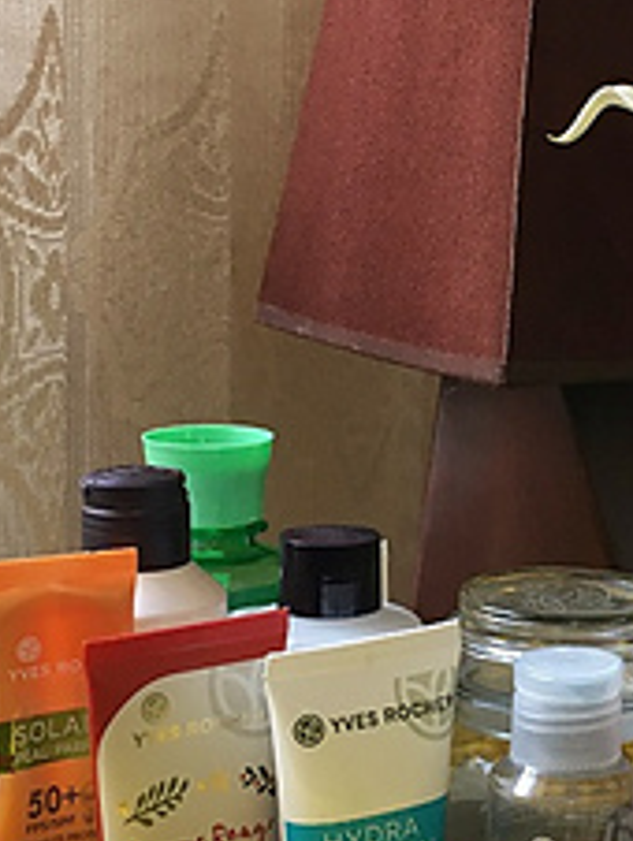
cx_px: 655
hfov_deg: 17.5
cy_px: 391
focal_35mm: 82
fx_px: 1996
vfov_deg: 23.8
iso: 100
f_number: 2.2
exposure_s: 1/33
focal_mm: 4.15
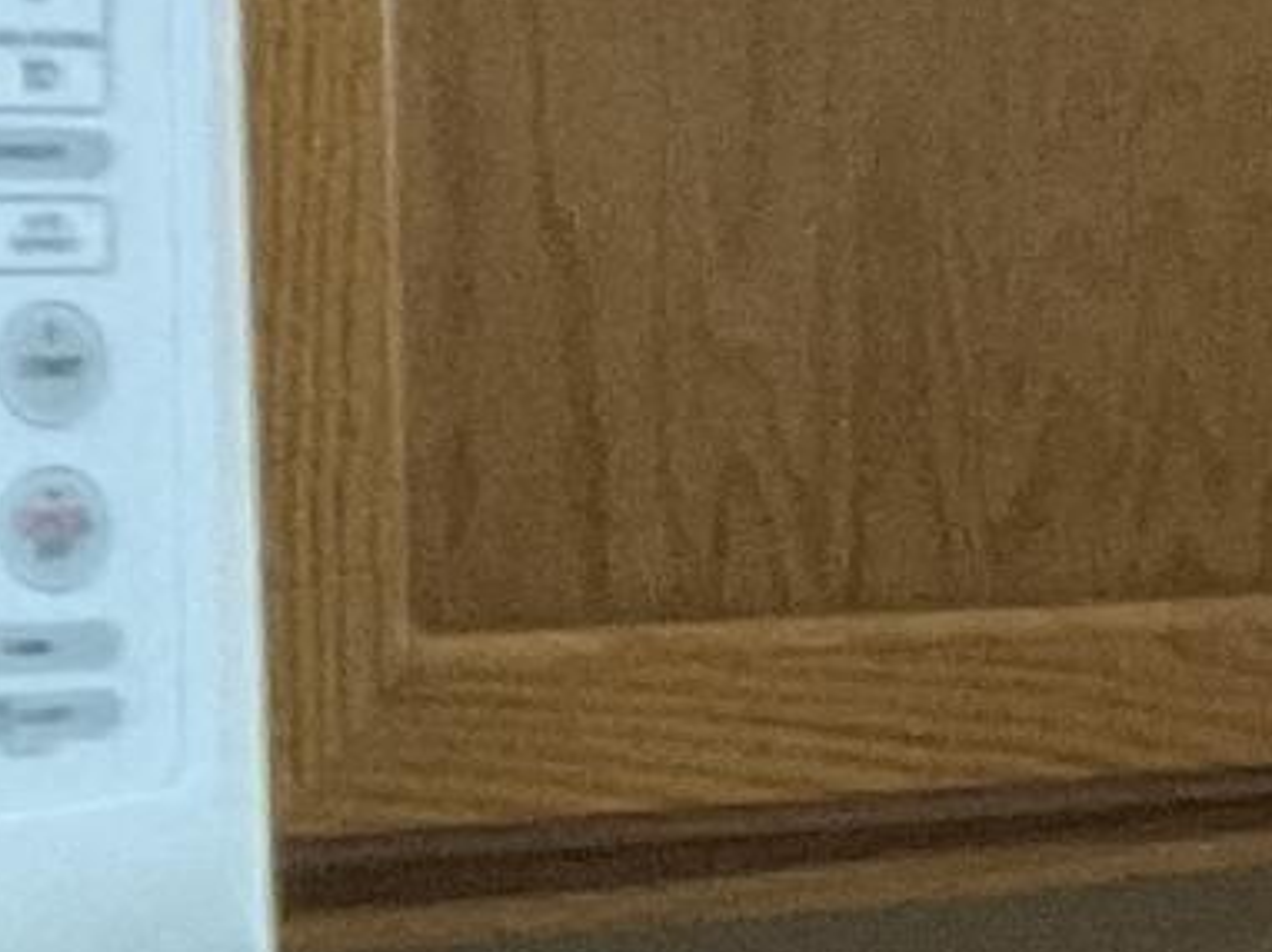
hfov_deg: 7.1
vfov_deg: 6.5
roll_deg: -1.1
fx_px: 8373
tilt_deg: -6.2
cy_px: 939
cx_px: 4595
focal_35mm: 228
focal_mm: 3
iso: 250
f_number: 1.8
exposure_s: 1/60
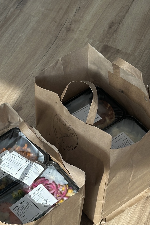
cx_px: 39
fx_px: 538
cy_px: 159
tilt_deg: -56.9
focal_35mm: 86
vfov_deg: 23.5
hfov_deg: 15.8
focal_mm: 6.86
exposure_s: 1/121
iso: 50
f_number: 1.78
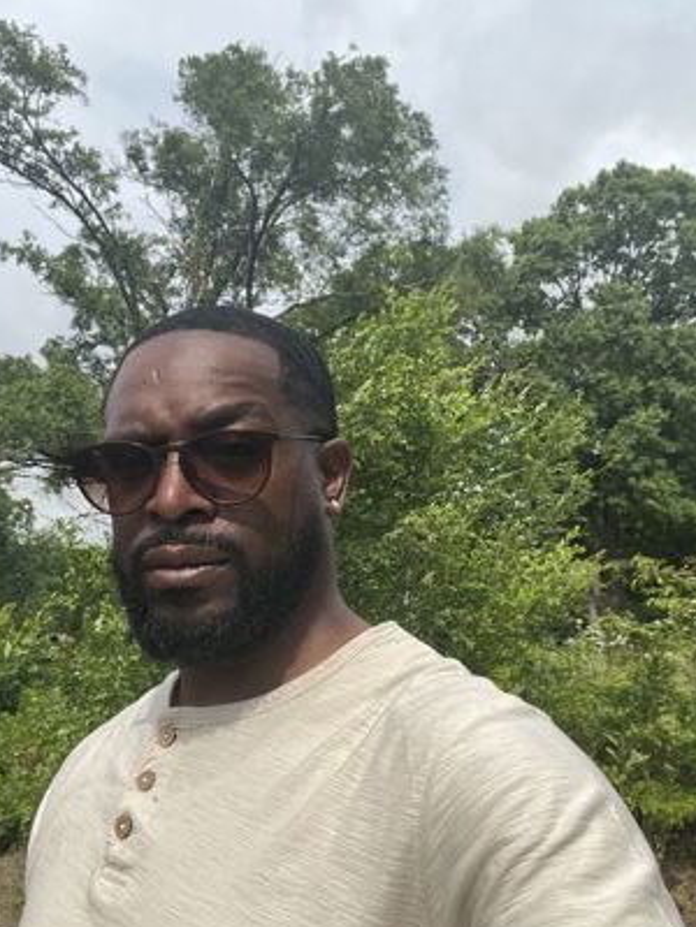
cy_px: 468
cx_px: 320
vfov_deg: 55.4
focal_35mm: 33
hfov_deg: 42.9
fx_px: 885
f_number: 2.2
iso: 32
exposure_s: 1/478
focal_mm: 2.71
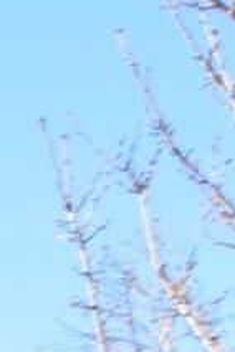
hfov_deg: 5.8
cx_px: -1006
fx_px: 1410
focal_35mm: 144
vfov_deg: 11.0
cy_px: 956
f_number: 22
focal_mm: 10
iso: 100
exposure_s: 1/6
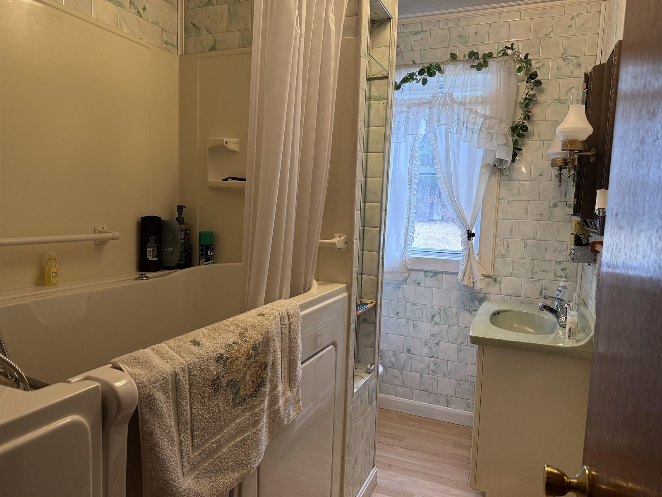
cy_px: 248
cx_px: 331
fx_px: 459
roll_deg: -2.2
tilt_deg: -4.9
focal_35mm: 24
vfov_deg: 56.8
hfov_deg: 71.6
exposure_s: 1/120
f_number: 1.78
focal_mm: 6.76
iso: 200
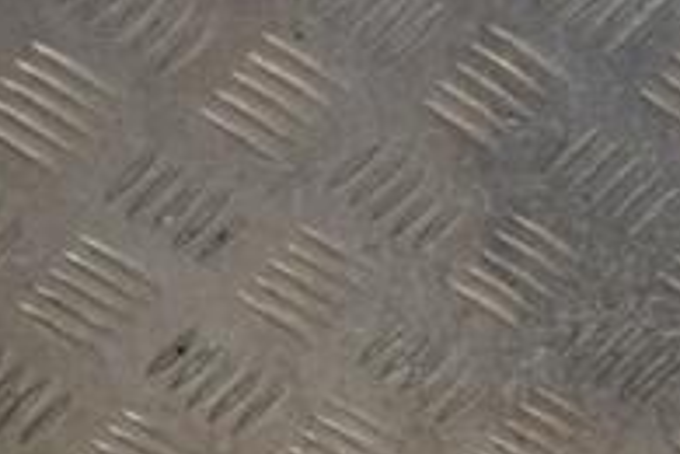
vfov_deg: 8.4
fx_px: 3051
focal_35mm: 162
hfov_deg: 12.2
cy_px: 468
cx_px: 1001
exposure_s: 1/200
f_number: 9
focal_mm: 35
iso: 800
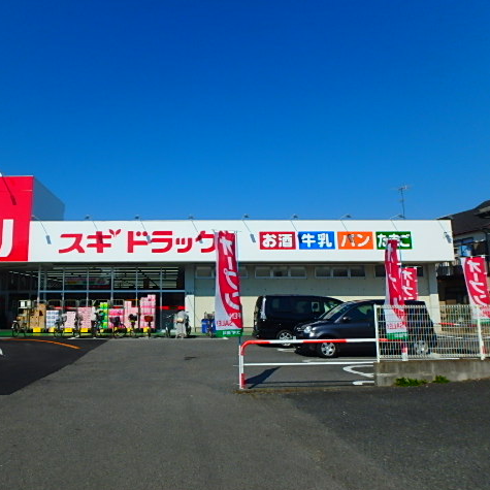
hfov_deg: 61.8
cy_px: 247
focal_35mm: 25
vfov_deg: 62.9
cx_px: 175
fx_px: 400
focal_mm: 3.7
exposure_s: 1/1000
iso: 125
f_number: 6
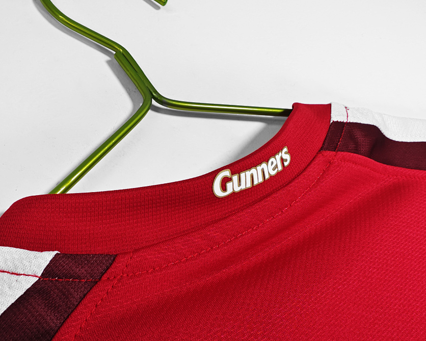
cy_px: 165
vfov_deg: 50.0
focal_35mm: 29
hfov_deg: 59.6
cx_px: 157
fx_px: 366
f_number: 2.2
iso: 94
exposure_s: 1/50
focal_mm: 2.59
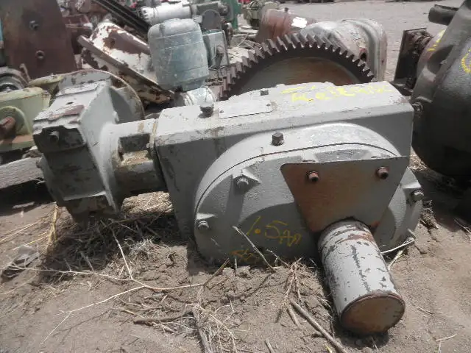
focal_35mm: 28
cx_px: 236
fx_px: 381
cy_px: 176
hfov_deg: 63.4
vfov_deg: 49.7
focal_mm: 5
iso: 64
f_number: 8.5
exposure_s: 1/125
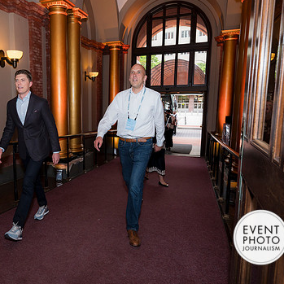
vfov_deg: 57.3
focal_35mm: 28
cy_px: 135
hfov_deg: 55.2
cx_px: 80
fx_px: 260
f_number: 5
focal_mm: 19.5
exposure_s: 1/100
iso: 800
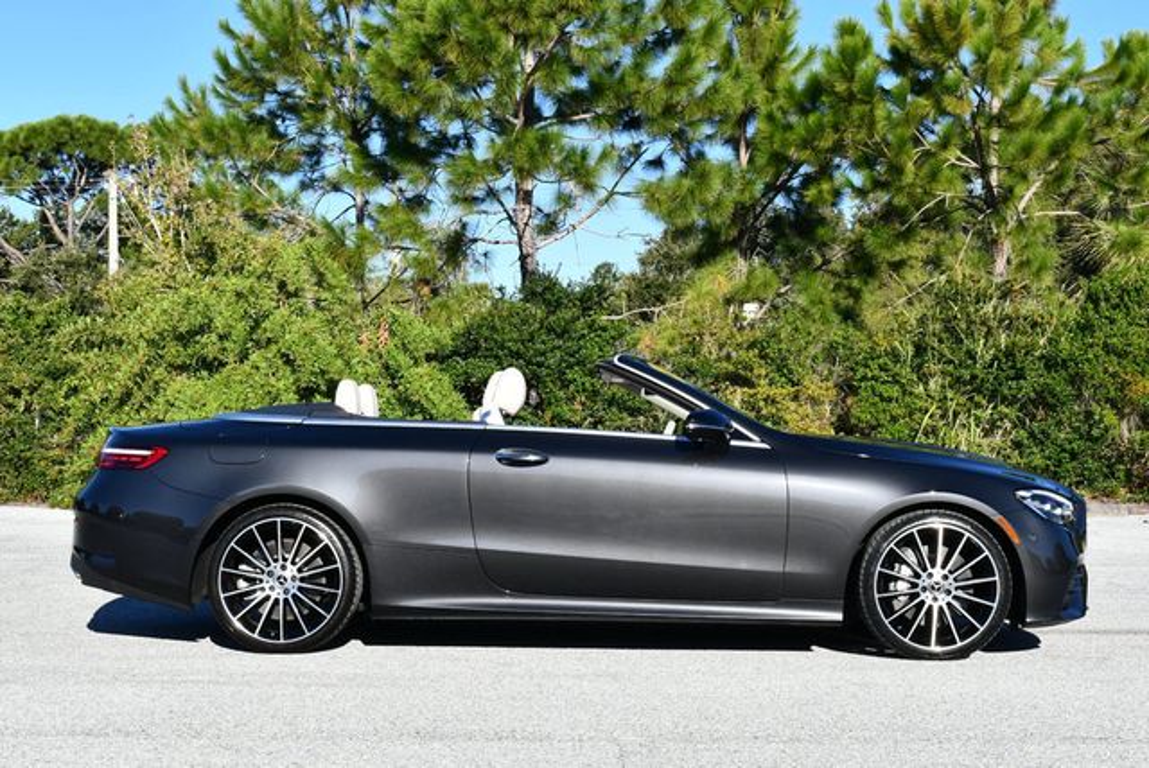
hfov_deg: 34.5
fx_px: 1853
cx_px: 574
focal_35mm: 58
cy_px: 384
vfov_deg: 23.4
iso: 160
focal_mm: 29
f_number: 8
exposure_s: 1/250
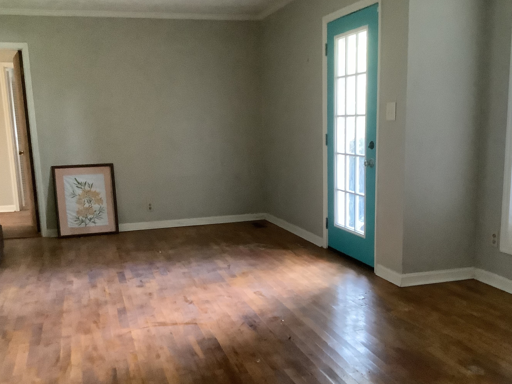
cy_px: 230
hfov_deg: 49.0
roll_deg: +1.9
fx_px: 562
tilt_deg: -11.5
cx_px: 253
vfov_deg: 37.6
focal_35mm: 38
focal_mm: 3.3
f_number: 2.4
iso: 640
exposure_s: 1/30
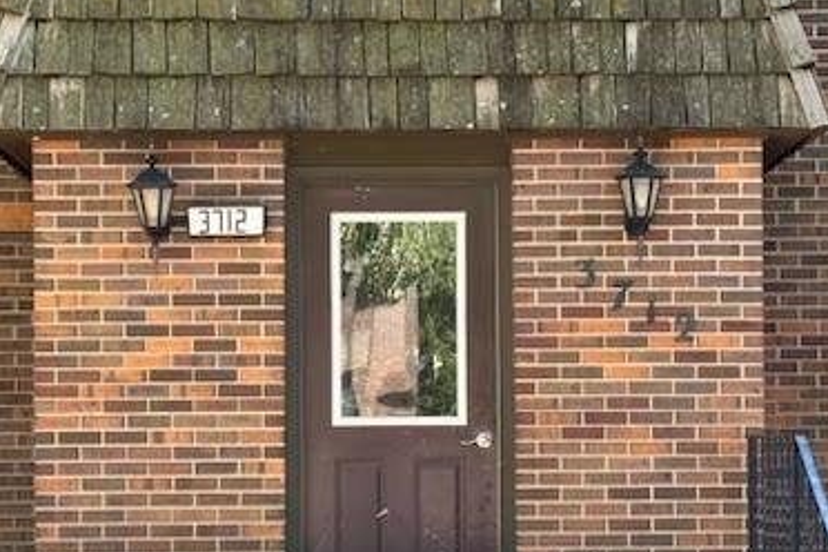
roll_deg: +0.3
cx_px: 423
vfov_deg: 15.8
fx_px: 1978
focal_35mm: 86
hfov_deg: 23.6
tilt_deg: +0.7
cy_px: 403
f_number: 1.78
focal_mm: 6.86
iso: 64
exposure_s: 1/233
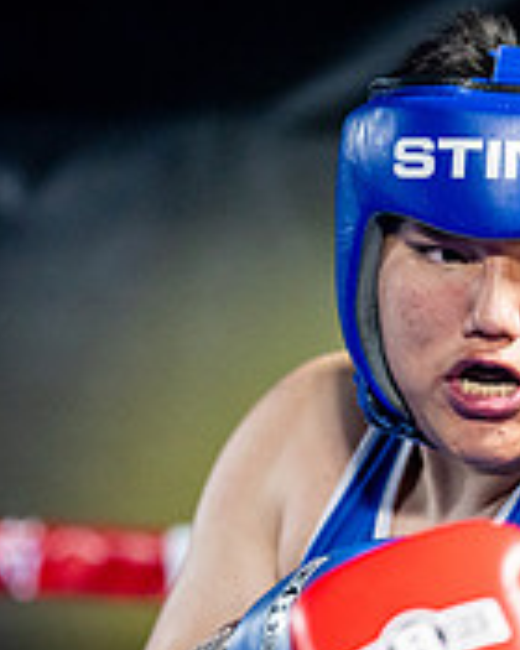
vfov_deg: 6.2
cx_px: 561
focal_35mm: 311
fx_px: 5983
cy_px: 700
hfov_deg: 5.0
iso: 4000
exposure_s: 1/1000
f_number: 2
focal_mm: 100
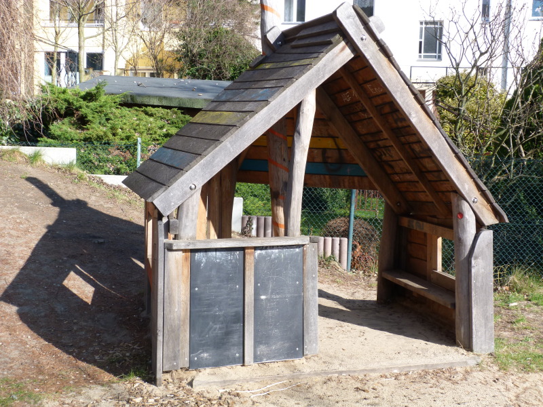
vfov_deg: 32.2
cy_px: 204
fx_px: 706
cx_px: 272
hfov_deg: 42.1
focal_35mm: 45
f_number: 4
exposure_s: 1/200
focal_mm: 8.1
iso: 80
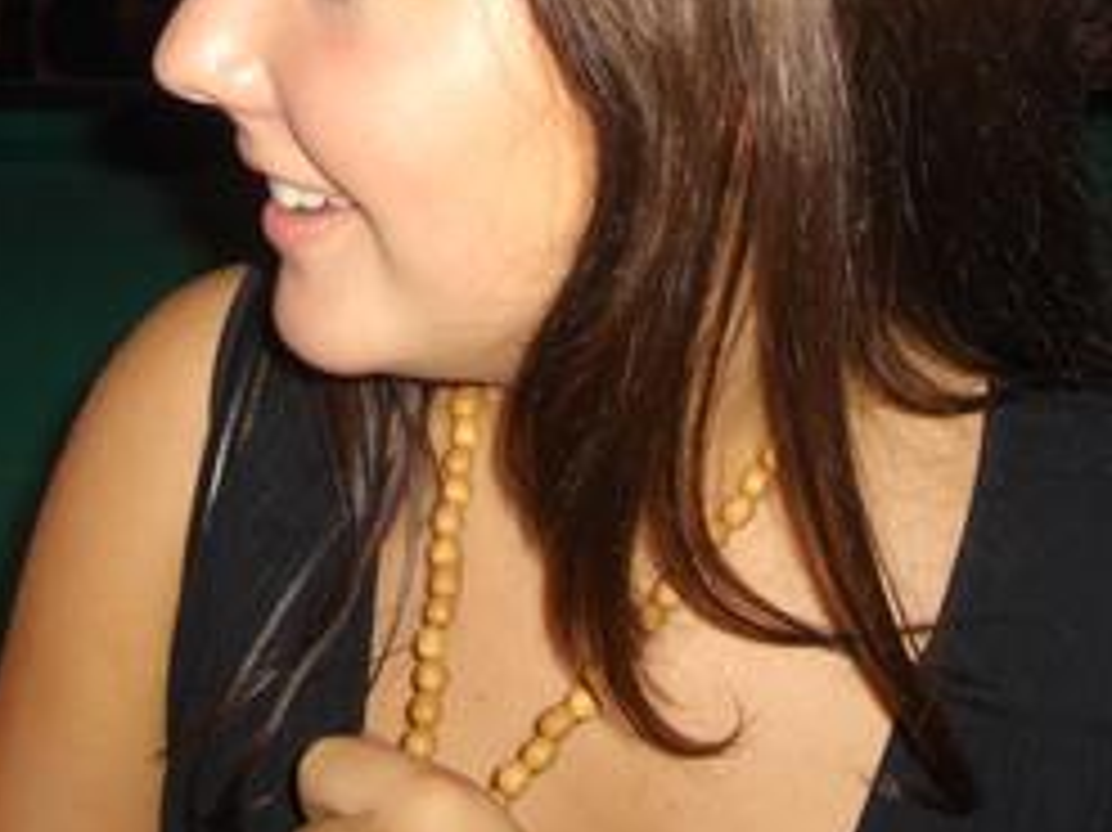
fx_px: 2151
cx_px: 522
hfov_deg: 29.0
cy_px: 58
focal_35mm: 67
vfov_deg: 21.4
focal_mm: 5.8
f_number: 2.6
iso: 100
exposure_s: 1/60
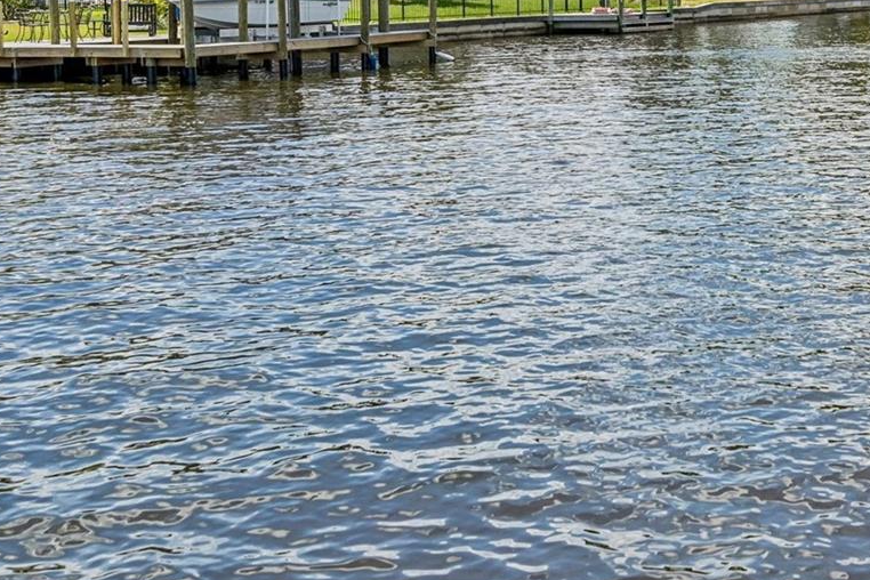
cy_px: 14
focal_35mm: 63
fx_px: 1522
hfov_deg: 30.7
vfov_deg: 20.9
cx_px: 750
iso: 400
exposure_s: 1/1600
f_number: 8
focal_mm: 30
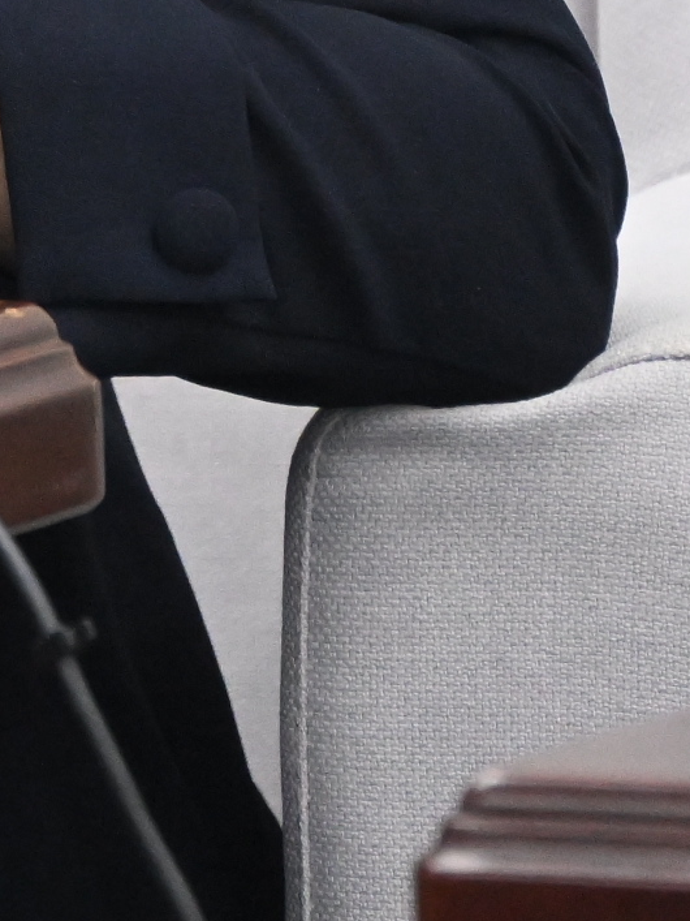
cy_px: -852
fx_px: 29855
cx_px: -667
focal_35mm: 1123
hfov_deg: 1.3
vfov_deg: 1.8
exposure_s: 1/250
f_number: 6.3
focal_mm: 200
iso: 4000
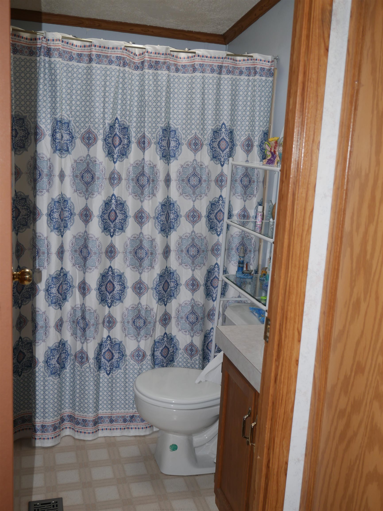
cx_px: 192
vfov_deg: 49.0
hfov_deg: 37.7
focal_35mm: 38
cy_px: 256
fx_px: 560
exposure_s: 1/60
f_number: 4.1
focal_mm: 19
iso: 200
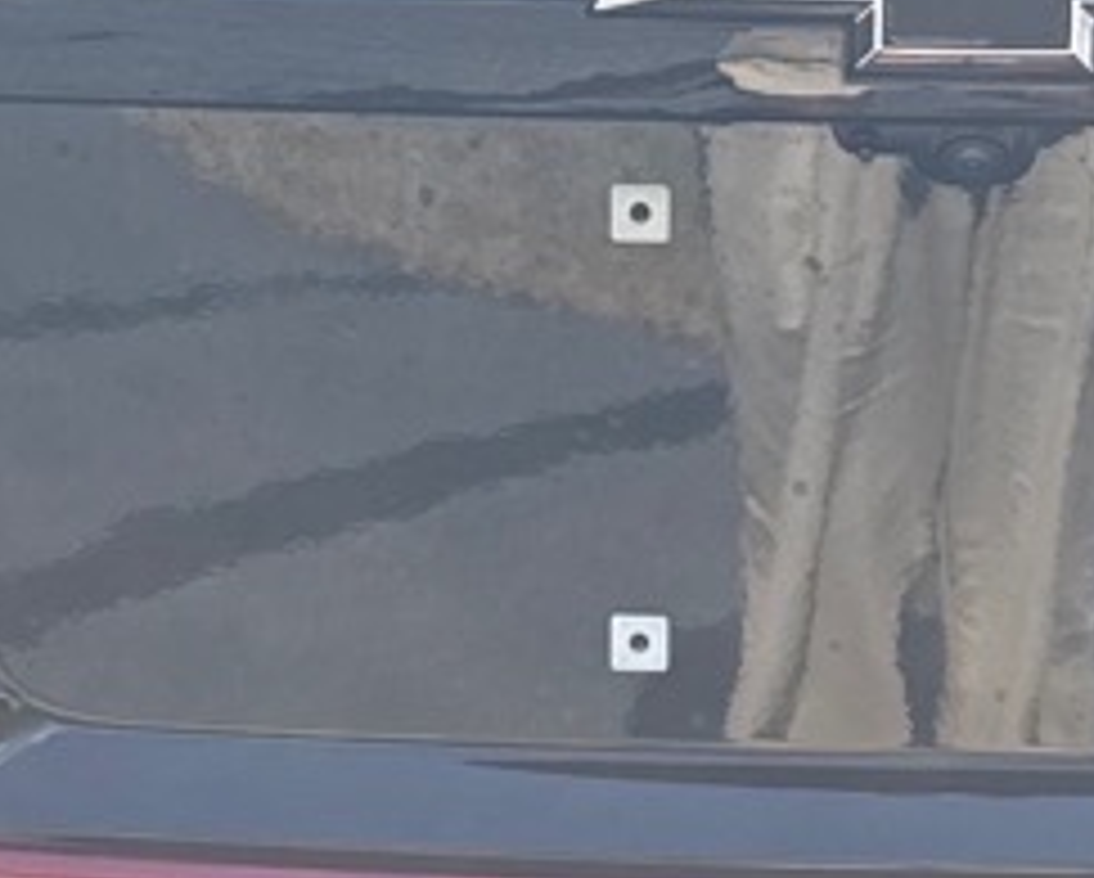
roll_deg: -0.5
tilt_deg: -13.4
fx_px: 4992
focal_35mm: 154
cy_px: 414
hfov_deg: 12.5
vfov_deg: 10.0
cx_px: 788
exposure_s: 1/1337
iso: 100
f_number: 1.78
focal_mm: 6.76
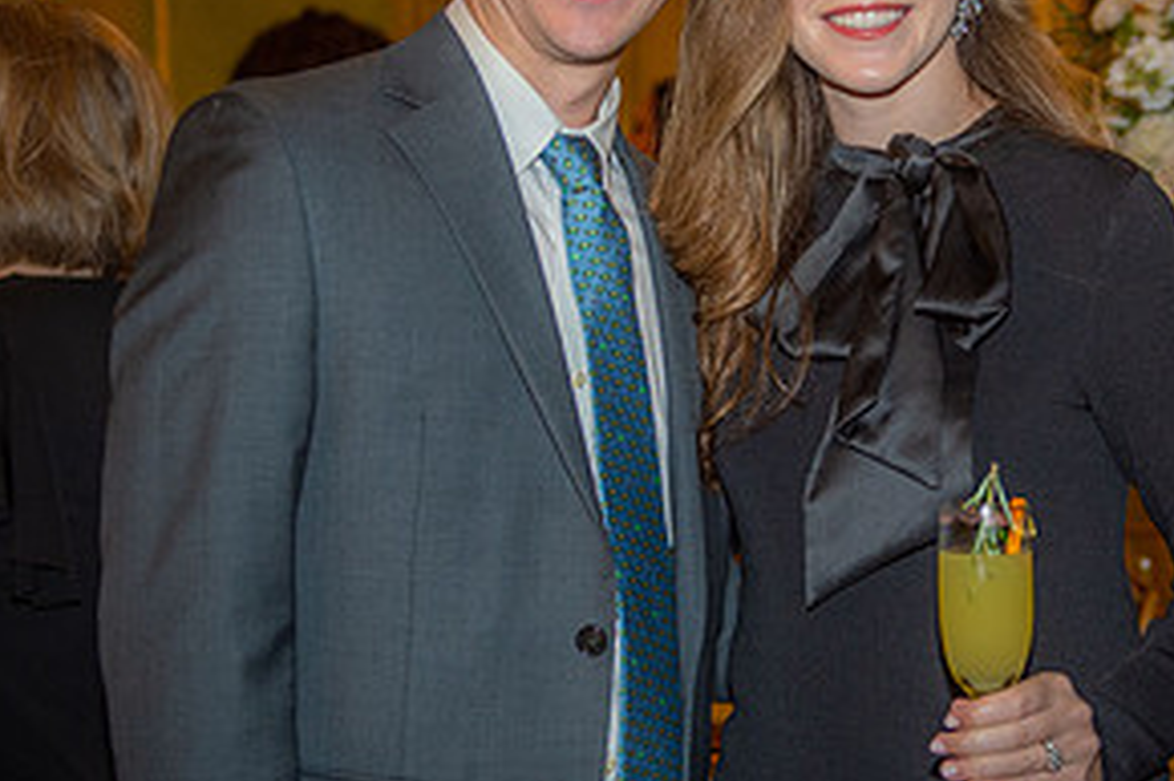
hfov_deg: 26.6
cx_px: 737
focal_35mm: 76
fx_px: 2477
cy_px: 332
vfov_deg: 17.9
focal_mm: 38
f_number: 2.8
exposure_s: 1/100
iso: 1250
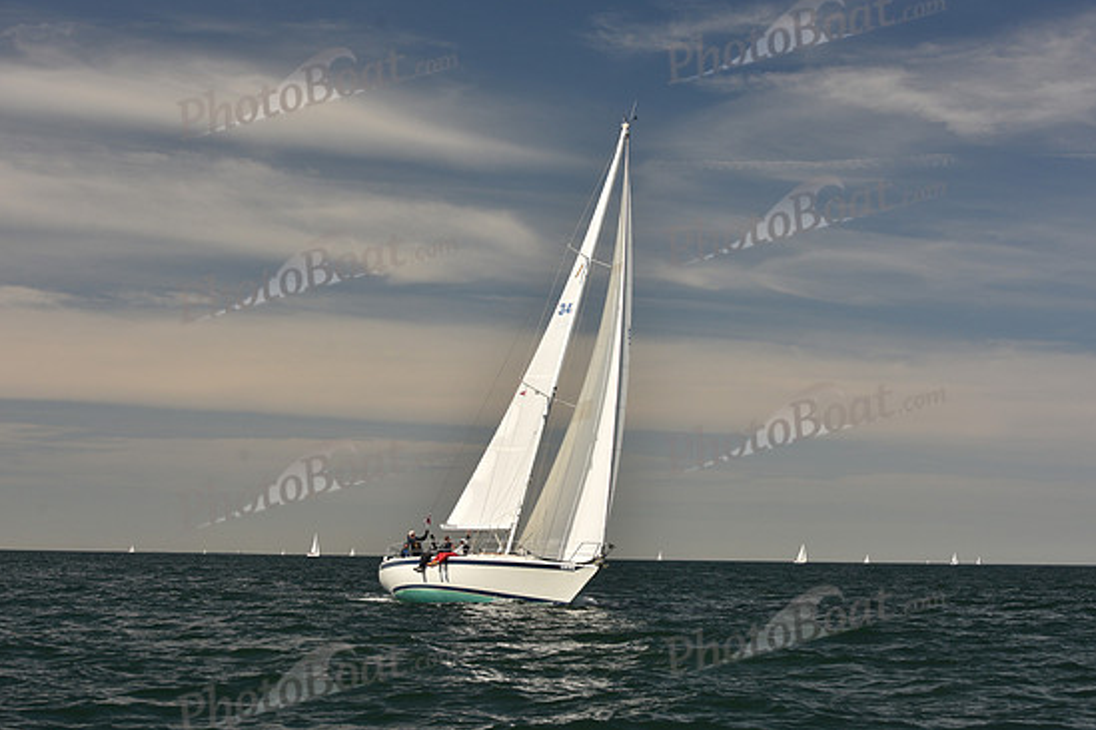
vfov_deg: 18.4
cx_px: 563
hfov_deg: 27.3
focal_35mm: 74
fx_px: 2253
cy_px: 348
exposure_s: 1/640
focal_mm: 70
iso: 250
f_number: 7.1
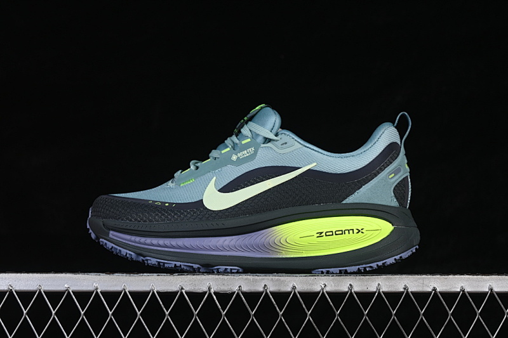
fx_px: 1058
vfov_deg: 18.2
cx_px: 254
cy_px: 169
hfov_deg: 27.0
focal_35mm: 75
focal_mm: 50
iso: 160
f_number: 8
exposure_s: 1/80
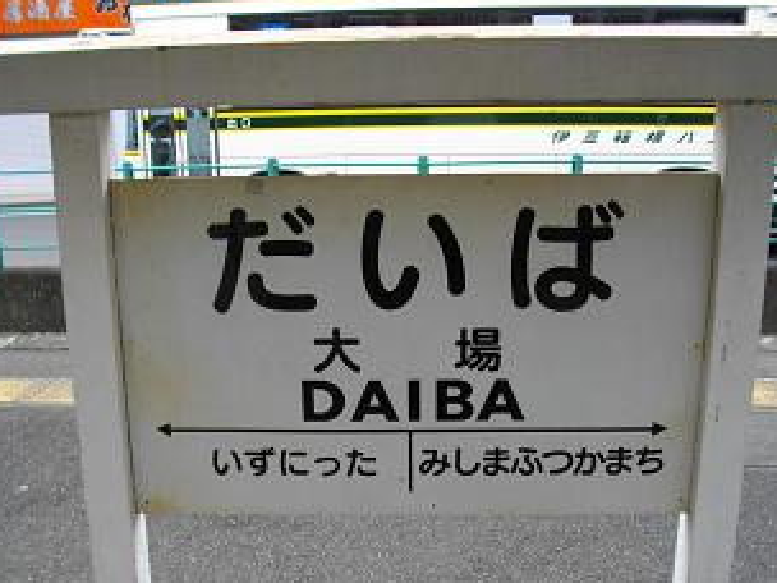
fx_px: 920
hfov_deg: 45.8
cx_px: 403
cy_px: 345
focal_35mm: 41
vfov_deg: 35.0
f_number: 2.9
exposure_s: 1/500
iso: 100
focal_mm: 5.7
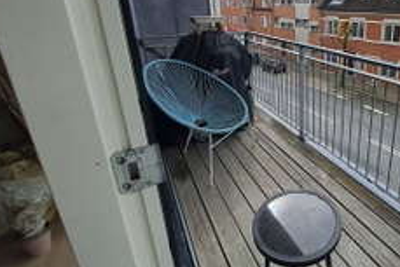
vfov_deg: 56.3
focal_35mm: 22
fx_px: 245
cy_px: 94
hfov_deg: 72.3
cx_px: 307
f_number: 2.2
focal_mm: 1.42
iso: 40
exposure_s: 1/1976
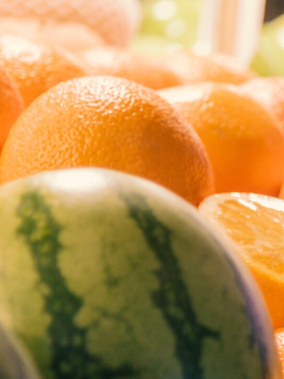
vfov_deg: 5.9
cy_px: 398
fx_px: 3655
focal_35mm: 334
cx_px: 540
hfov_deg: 4.4
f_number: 4.5
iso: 400
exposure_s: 1/80
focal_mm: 98
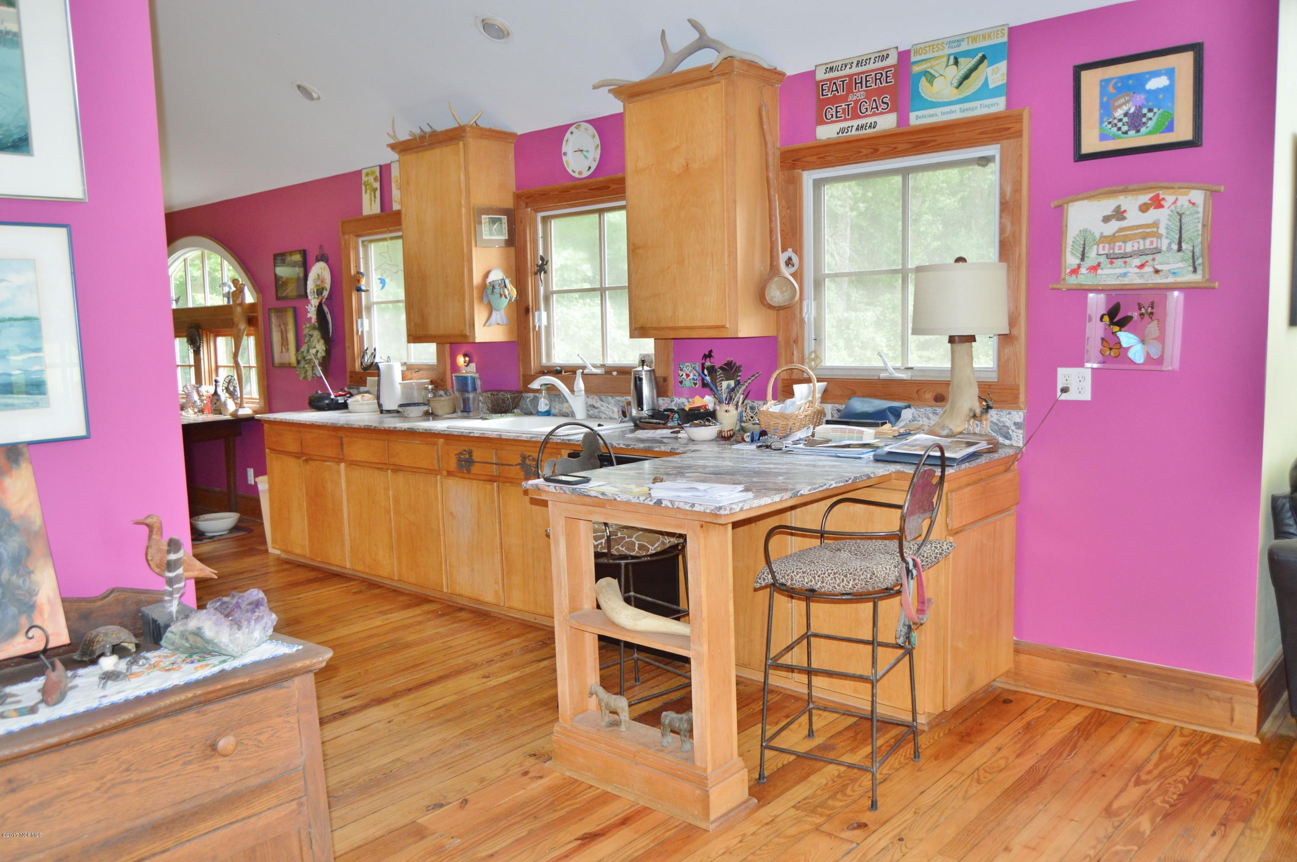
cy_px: 431
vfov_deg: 47.8
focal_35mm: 27
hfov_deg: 67.4
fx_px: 972
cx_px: 648
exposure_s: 1/60
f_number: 3.5
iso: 450
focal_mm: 18
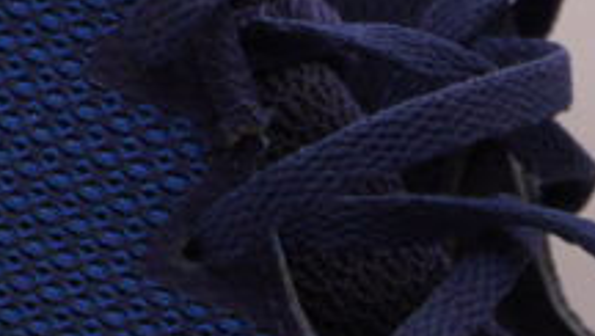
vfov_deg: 4.2
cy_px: 472
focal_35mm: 290
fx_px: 4587
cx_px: 785
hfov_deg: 7.3
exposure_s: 1/200
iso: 400
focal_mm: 39
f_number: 5.6
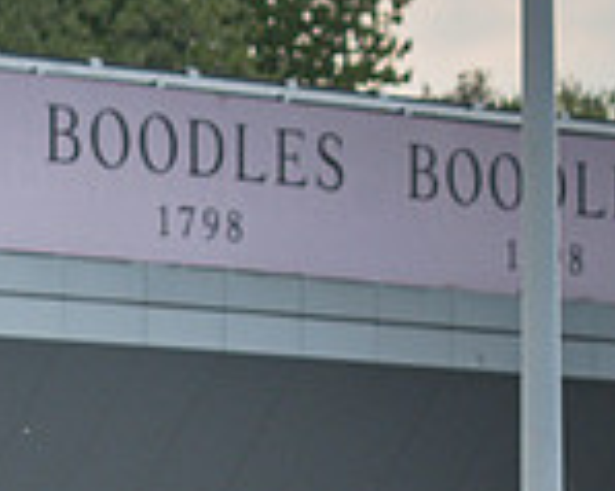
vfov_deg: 3.7
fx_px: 7585
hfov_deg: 4.6
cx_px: -23
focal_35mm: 417
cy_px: 914
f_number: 5
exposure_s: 1/640
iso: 200
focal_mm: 50
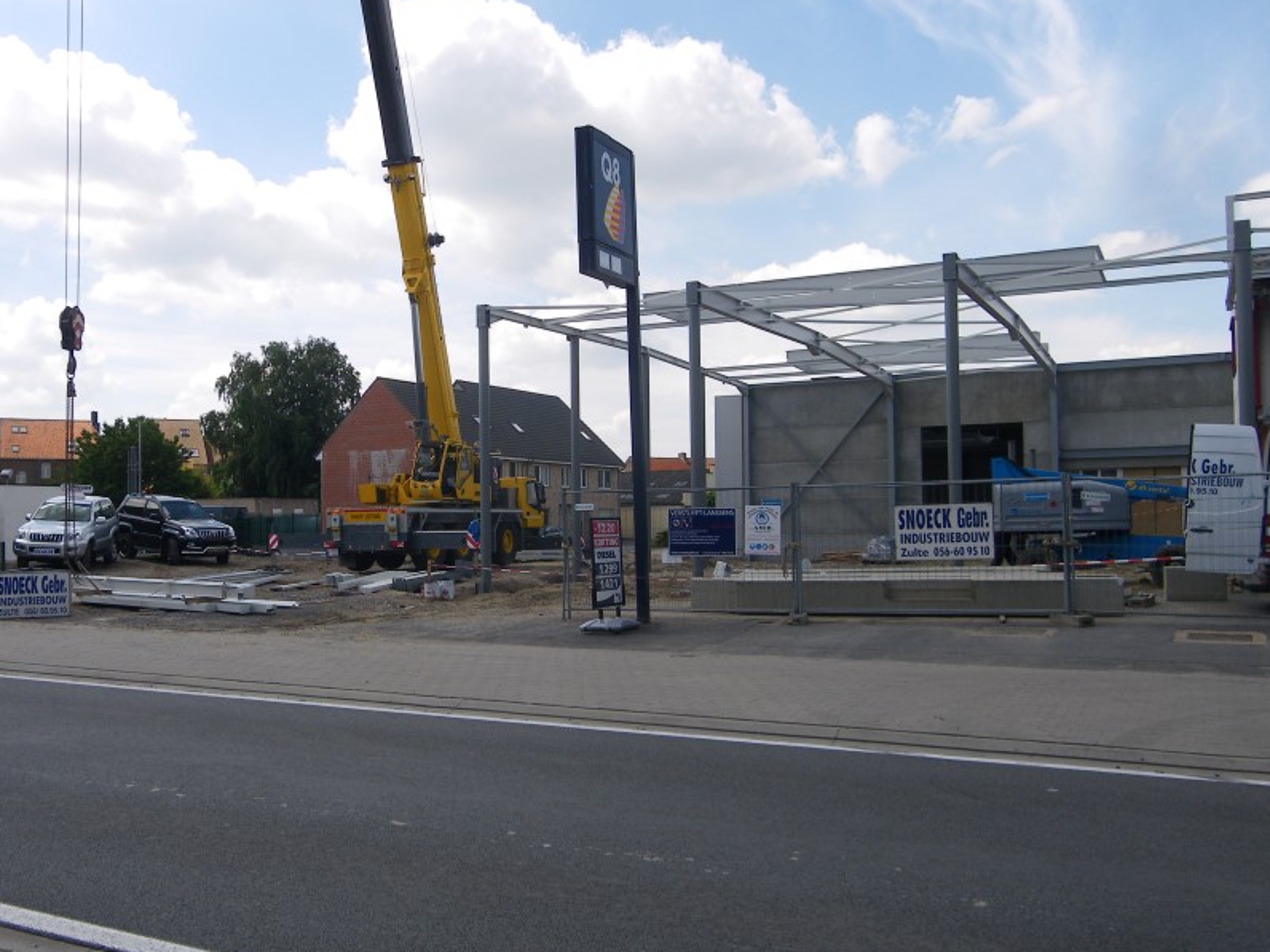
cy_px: 502
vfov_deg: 39.6
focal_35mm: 36
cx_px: 483
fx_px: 1321
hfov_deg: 50.9
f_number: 7
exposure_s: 1/125
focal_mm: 4.9
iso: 64
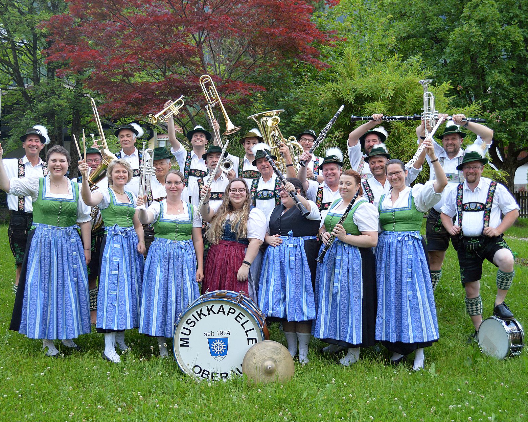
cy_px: 208
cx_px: 250
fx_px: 703
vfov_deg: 33.4
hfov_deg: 41.2
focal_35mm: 45
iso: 400
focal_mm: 26
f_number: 5
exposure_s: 1/100
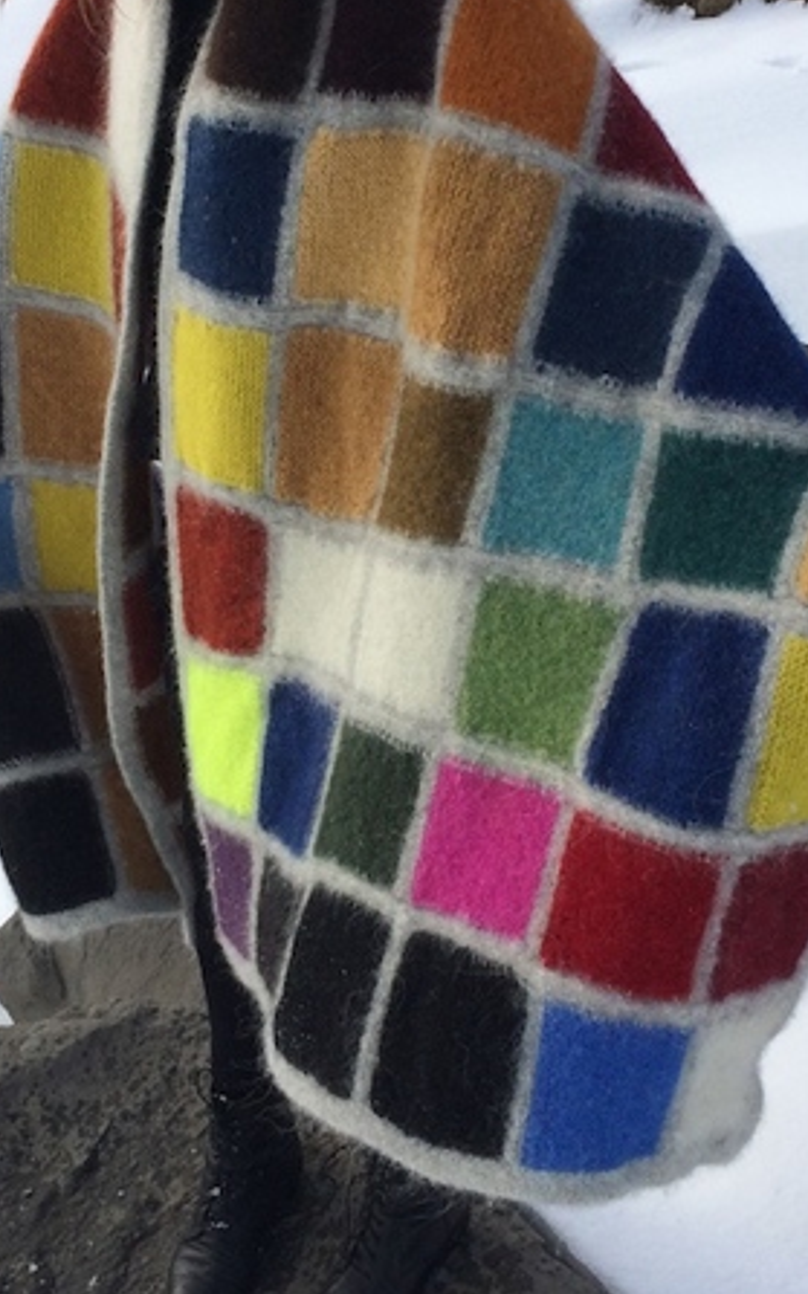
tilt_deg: -21.7
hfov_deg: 23.5
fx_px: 1940
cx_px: 362
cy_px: 564
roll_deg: -1.9
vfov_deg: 36.9
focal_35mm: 55
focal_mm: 4.15
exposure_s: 1/3165
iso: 32
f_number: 2.2
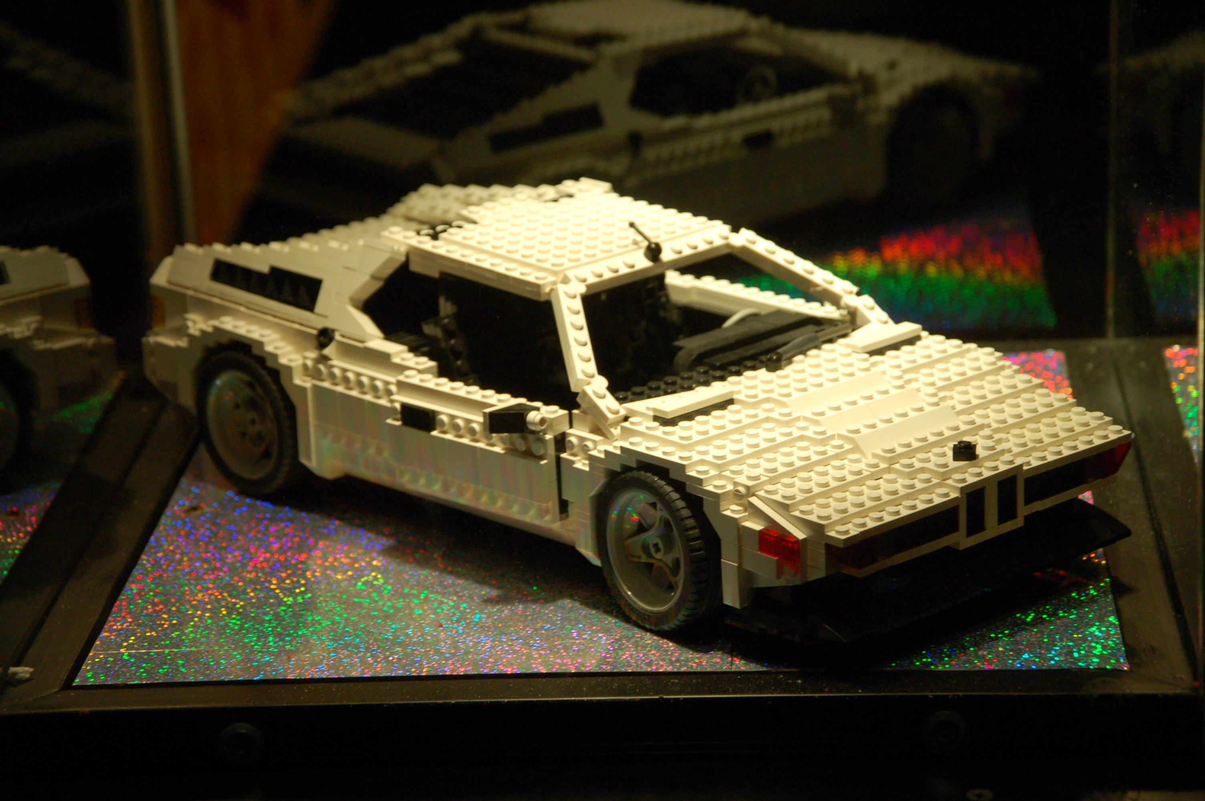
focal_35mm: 117
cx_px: 602
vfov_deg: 11.7
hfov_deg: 17.5
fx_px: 3913
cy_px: 400
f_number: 5.6
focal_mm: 78
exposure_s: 1/60
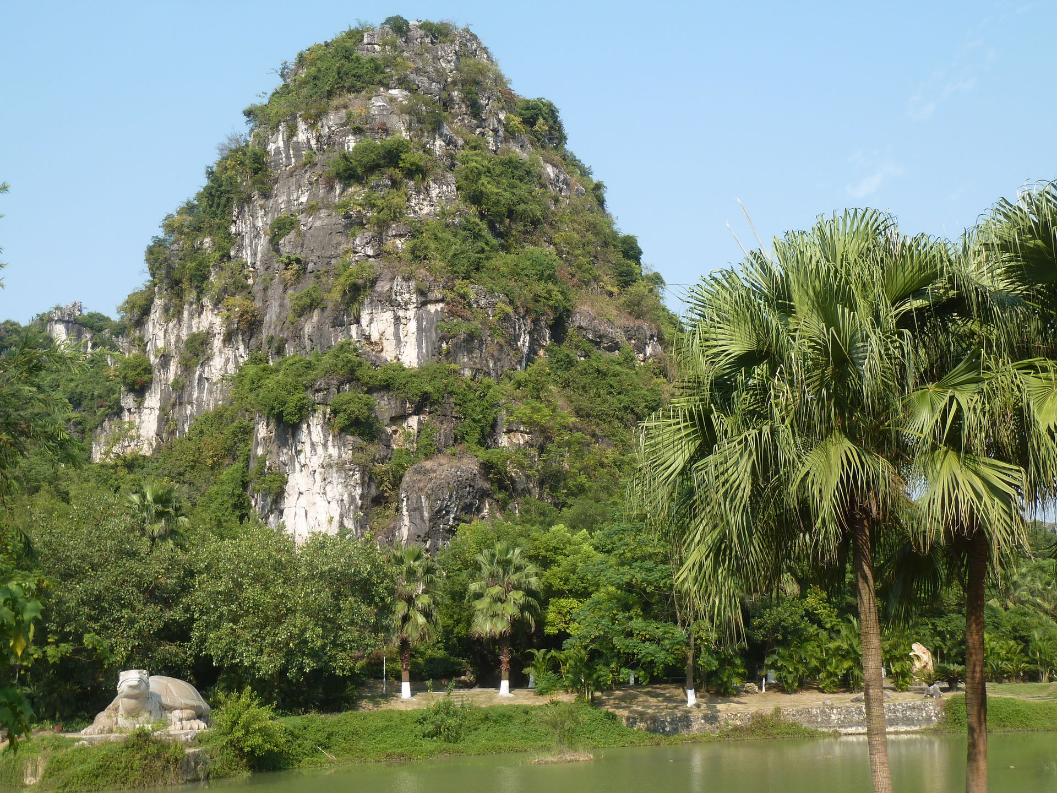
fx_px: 1282
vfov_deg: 34.3
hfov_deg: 44.8
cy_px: 396
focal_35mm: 42
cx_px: 528
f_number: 4
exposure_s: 1/320
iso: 80
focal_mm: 6.9
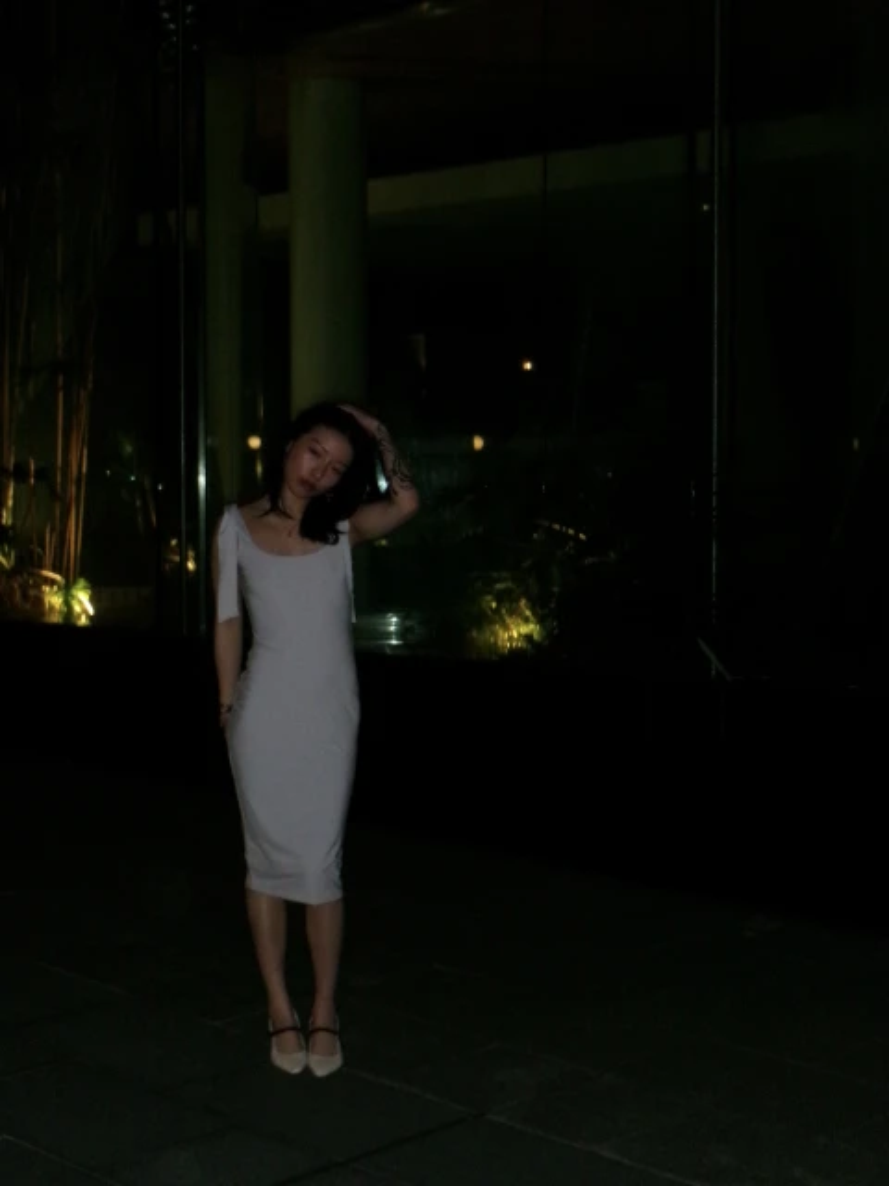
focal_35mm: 64
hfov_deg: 22.9
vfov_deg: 30.3
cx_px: 444
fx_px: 2192
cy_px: 593
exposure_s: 1/34
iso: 800
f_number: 5.2
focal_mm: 11.5
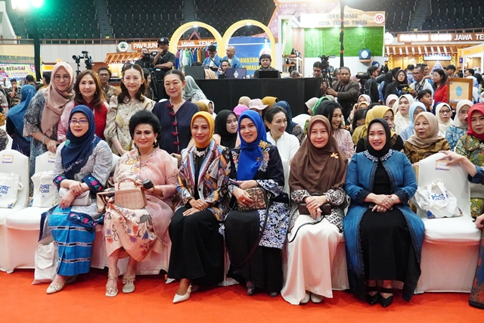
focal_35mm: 39
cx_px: 242
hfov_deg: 49.5
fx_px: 524
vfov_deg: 34.2
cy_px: 162
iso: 12800
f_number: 4
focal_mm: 26
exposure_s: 1/400
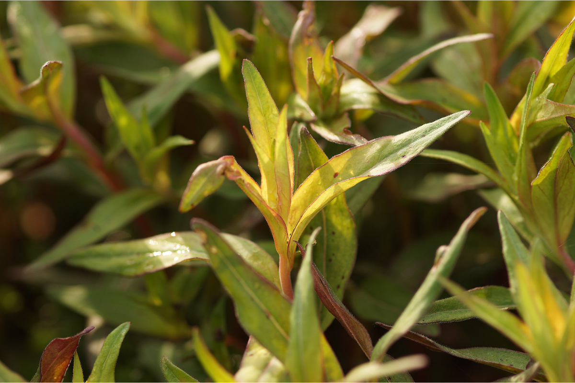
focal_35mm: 150
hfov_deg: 13.7
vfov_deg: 9.1
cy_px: 192
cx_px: 288
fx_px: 2396
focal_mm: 100
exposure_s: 1/320
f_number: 3.2
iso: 100
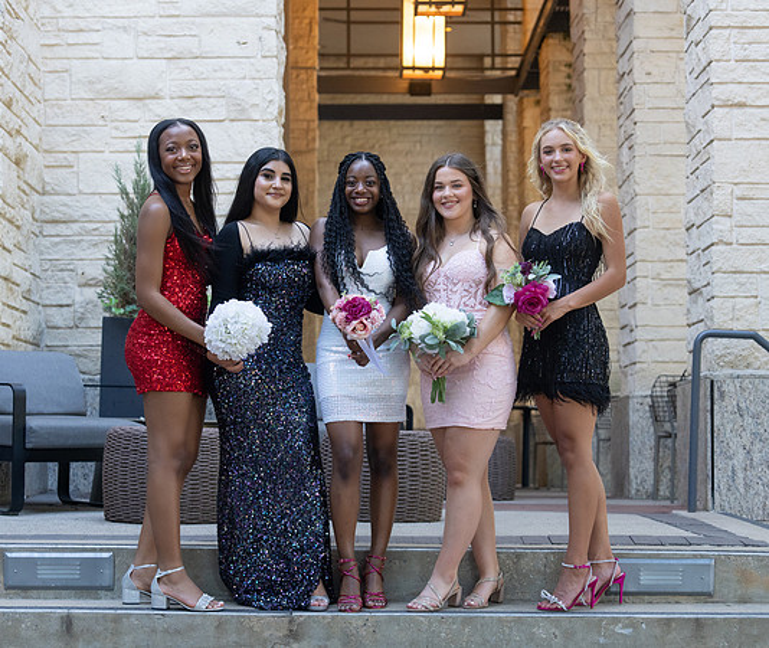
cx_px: 379
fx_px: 2021
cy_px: 337
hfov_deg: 21.5
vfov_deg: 18.2
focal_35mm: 87
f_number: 4
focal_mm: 70
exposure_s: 1/320
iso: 1600
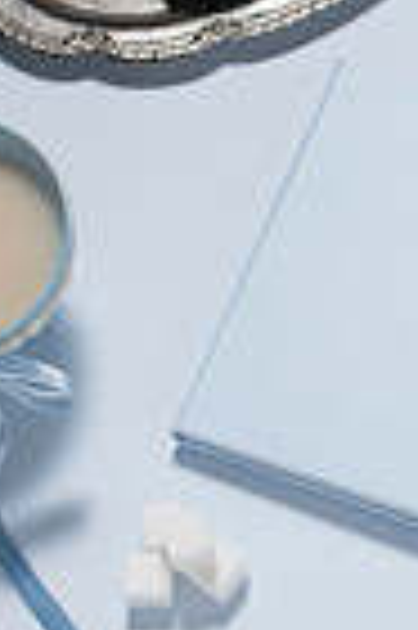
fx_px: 2811
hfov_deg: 8.3
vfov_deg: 12.8
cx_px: 638
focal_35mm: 161
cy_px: 396
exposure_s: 1/200
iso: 200
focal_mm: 50
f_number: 10
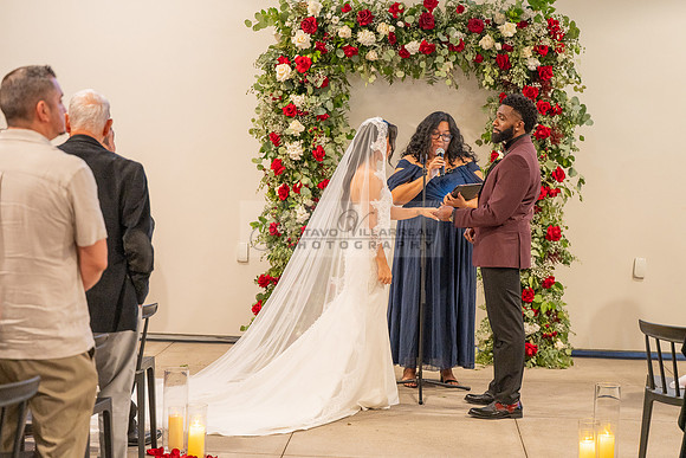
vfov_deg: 19.5
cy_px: 229
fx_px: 1334
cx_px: 343
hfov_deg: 28.8
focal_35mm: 70
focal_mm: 70
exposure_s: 1/125
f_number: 2.8
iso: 1600
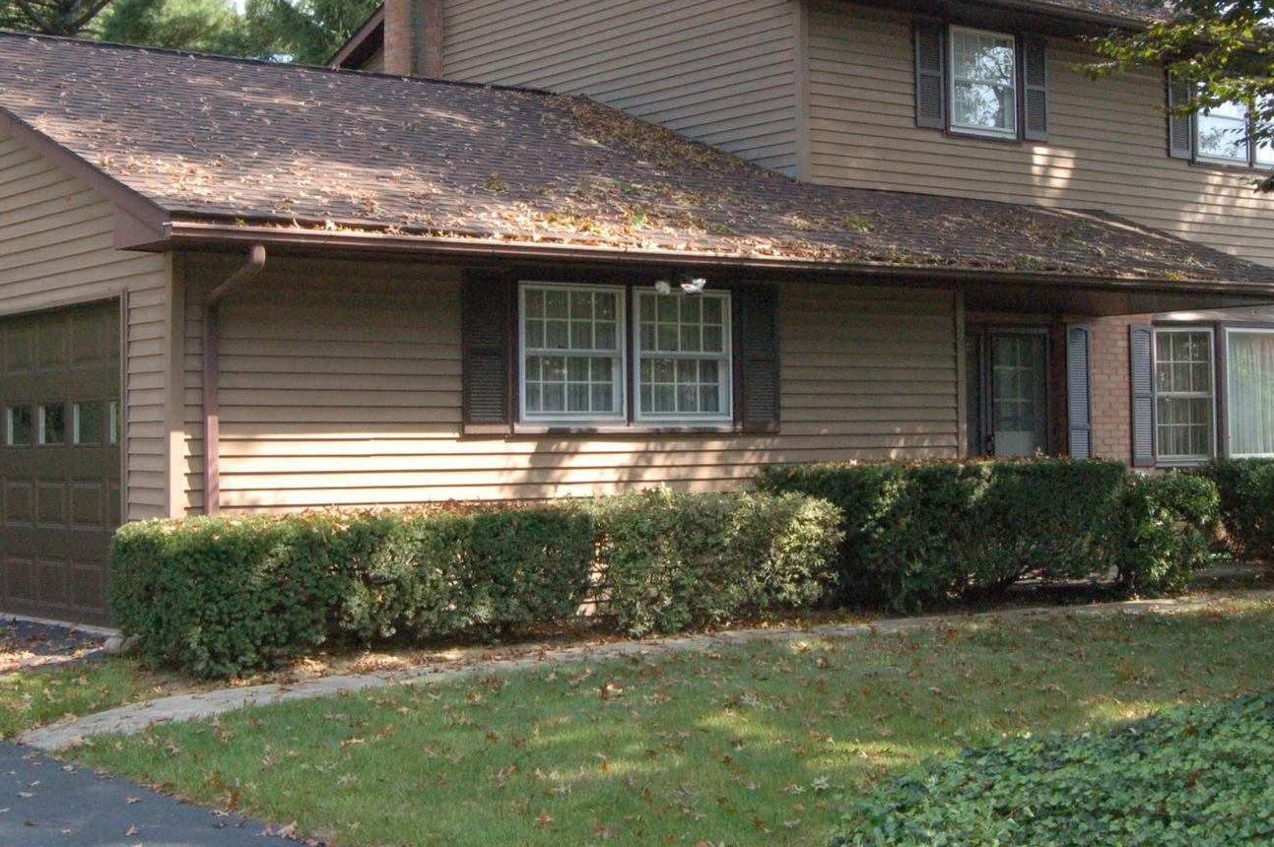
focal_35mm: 57
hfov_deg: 35.1
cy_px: 309
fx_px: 2016
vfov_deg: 23.7
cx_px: 661
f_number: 13
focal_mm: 24
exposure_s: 1/160
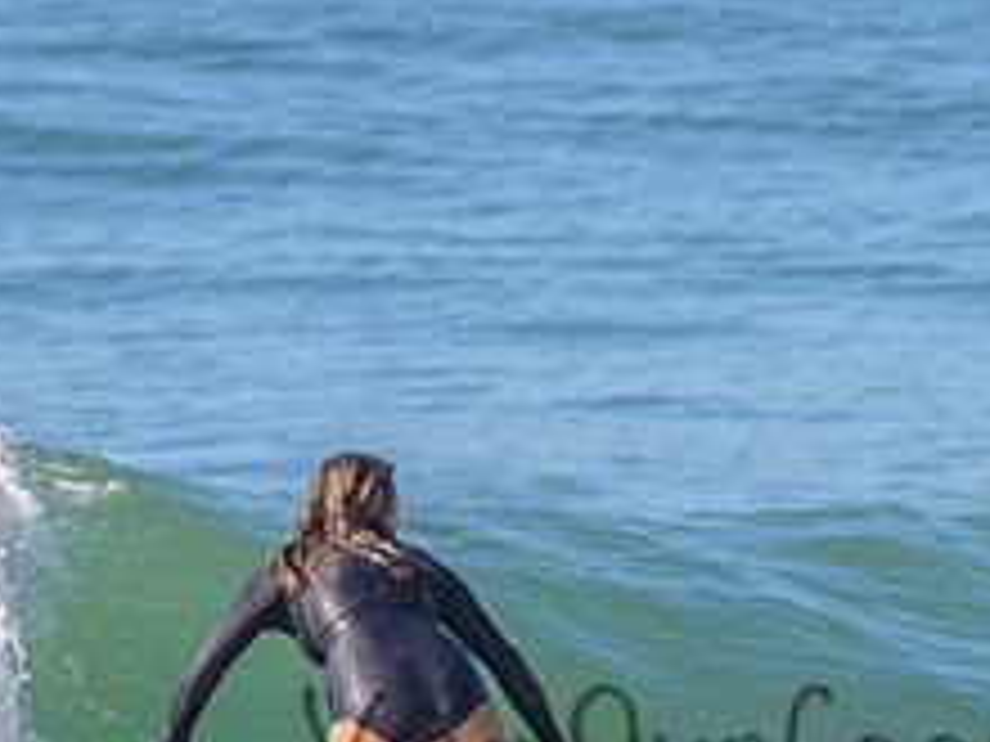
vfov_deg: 0.7
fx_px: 58086
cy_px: 717
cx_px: 765
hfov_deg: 1.0
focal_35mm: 2031
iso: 1000
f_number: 11
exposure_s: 1/2000
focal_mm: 800
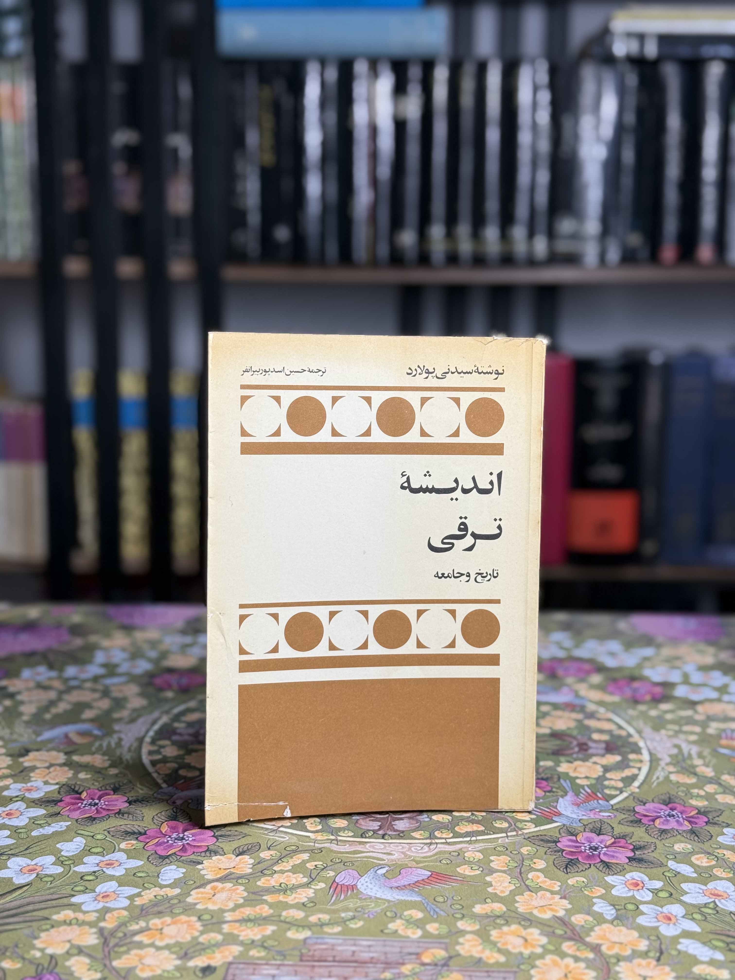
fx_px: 1359
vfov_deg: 39.7
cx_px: 368
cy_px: 490
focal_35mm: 48
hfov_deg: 30.3
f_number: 1.78
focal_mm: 6.76
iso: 50
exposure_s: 1/121
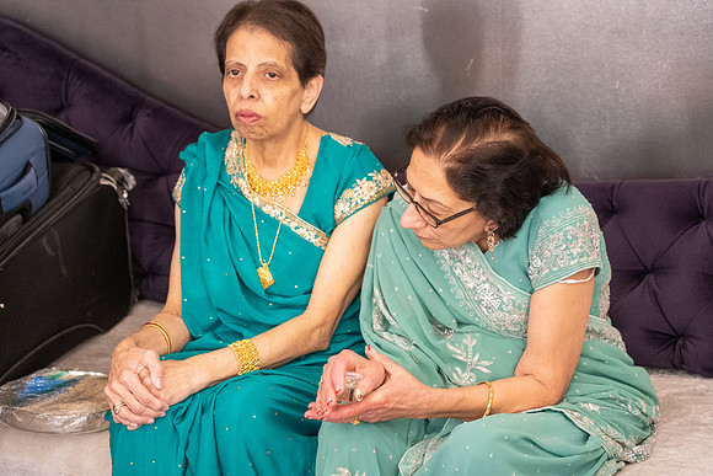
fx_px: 1981
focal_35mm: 100
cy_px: 238
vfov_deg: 13.7
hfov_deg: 20.4
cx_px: 356
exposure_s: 1/200
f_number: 4
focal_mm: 100
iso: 6400
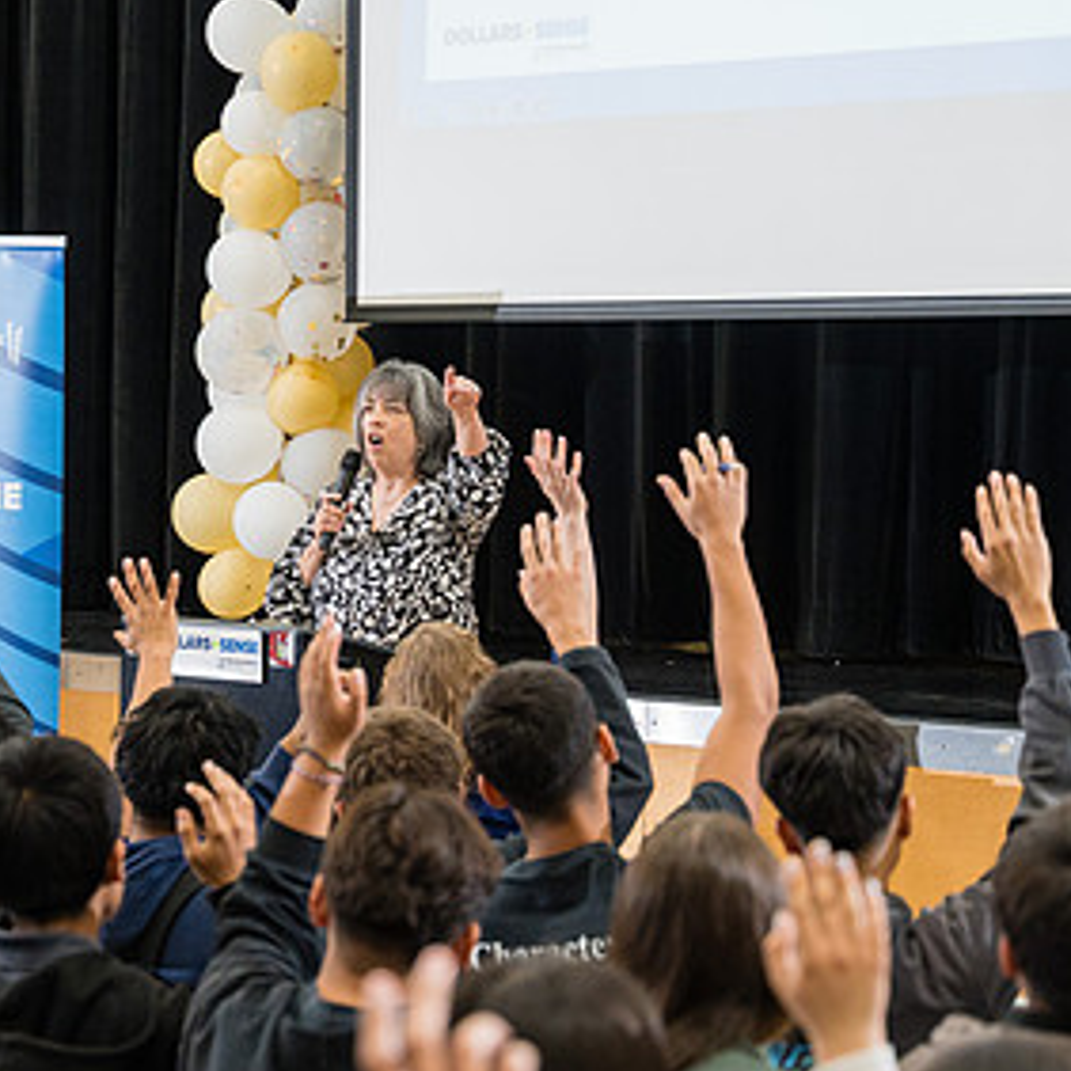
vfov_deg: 15.8
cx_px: 365
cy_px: 568
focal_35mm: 110
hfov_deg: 15.8
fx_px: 3850
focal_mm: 62.9
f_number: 2.8
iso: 1600
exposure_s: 1/250
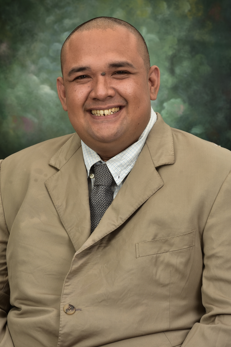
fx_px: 1449
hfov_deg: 9.1
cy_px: 165
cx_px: 115
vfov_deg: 13.6
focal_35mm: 151
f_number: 10
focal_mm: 85
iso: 160
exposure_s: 1/160
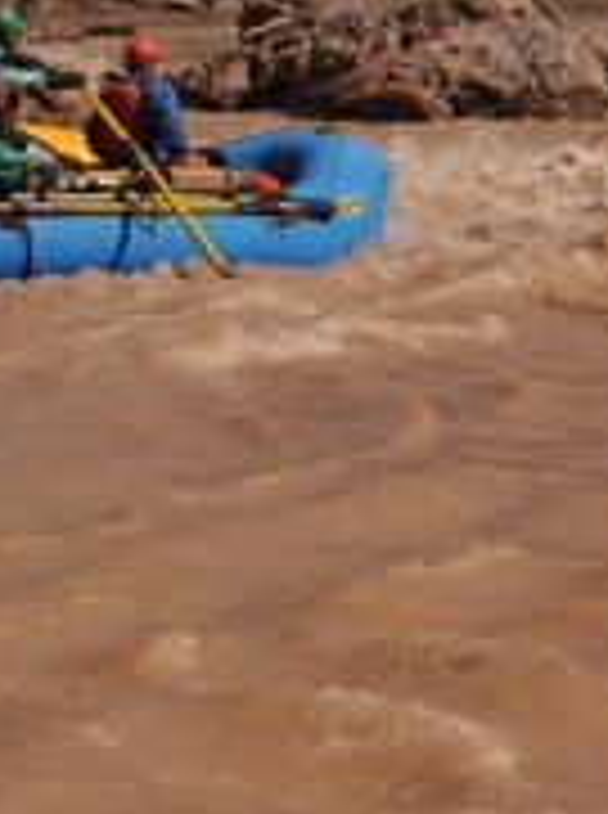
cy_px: -324
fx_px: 3502
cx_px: -549
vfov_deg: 12.7
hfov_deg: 9.4
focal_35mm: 149
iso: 200
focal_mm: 35
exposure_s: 1/800
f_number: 10
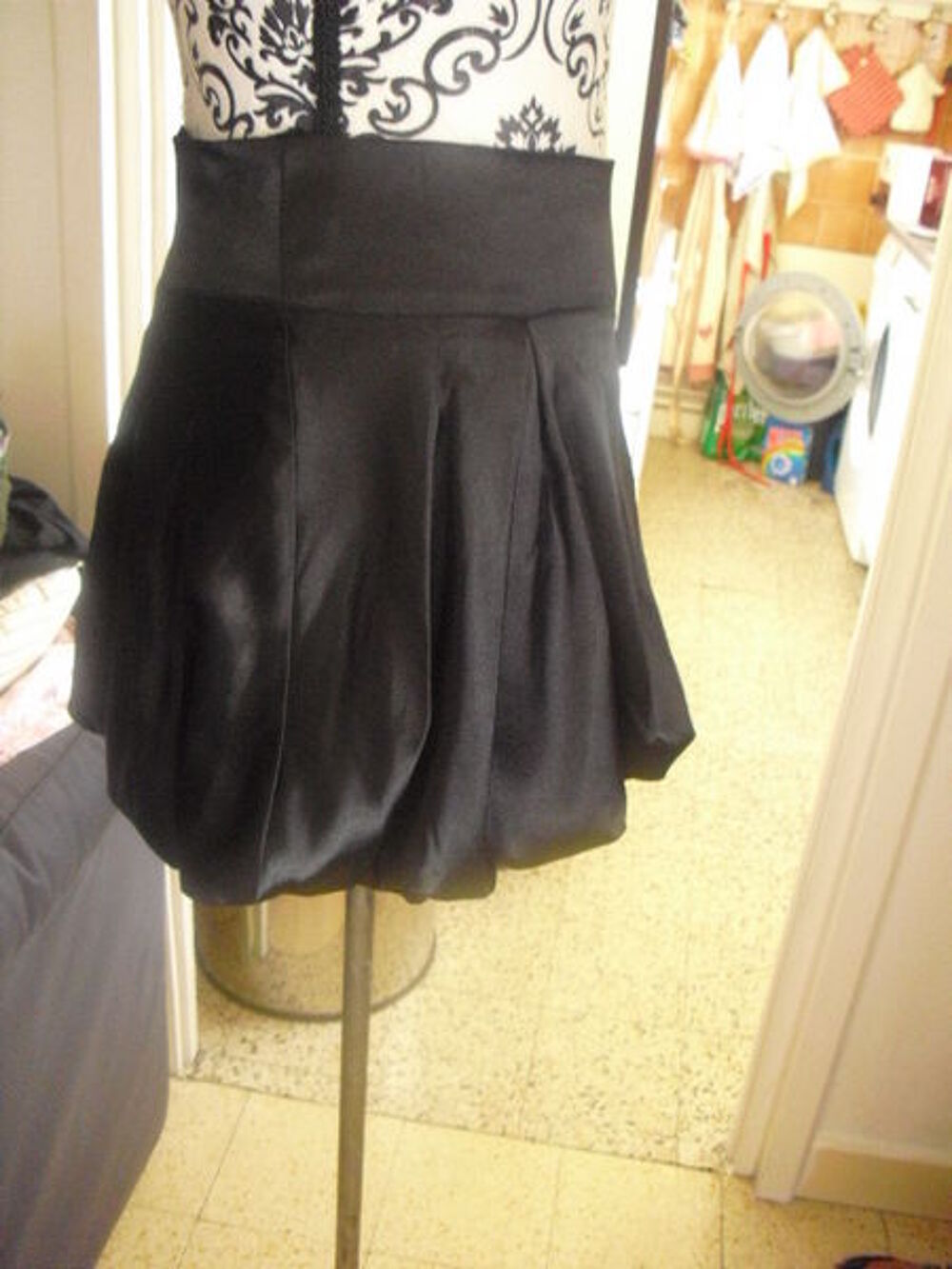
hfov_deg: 39.7
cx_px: 476
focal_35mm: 36
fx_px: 1320
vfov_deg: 51.4
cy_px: 634
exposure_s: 1/8
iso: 800
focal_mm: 6.3
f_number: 3.1
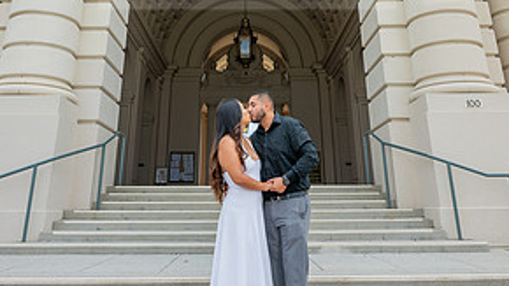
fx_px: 526
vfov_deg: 27.7
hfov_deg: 51.6
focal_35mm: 39
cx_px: 247
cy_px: -32
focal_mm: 24
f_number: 9
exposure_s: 1/200
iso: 200
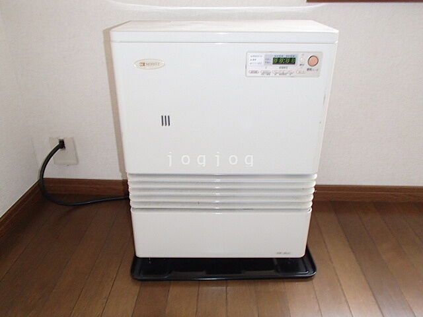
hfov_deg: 63.4
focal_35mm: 28
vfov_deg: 49.7
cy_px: 158
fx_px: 342
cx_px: 212
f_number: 3.9
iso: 400
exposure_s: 1/30
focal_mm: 5
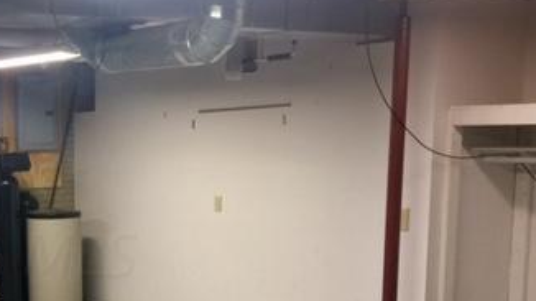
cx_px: 30
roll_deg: -0.8
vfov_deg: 19.1
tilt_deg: -7.4
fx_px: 881
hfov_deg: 31.8
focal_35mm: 62
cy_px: 253
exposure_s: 1/15
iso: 50
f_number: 2.2
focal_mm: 4.15
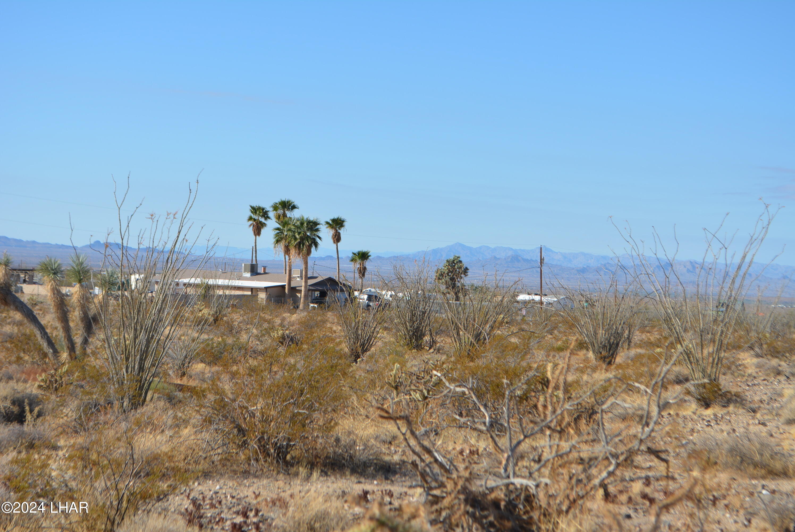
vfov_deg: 16.6
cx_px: 398
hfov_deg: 24.6
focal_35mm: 82
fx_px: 1823
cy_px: 266
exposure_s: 1/250
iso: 100
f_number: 8
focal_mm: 55
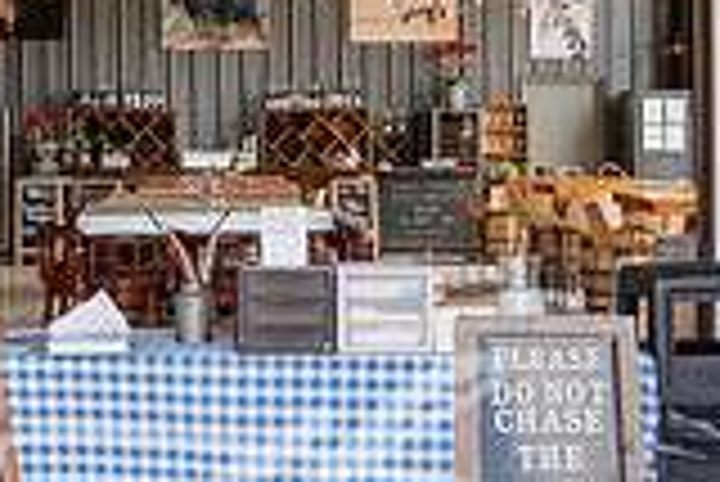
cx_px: 240
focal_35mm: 96
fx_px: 1922
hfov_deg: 21.1
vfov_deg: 14.2
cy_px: 97
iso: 1000
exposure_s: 1/200
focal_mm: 24
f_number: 7.1
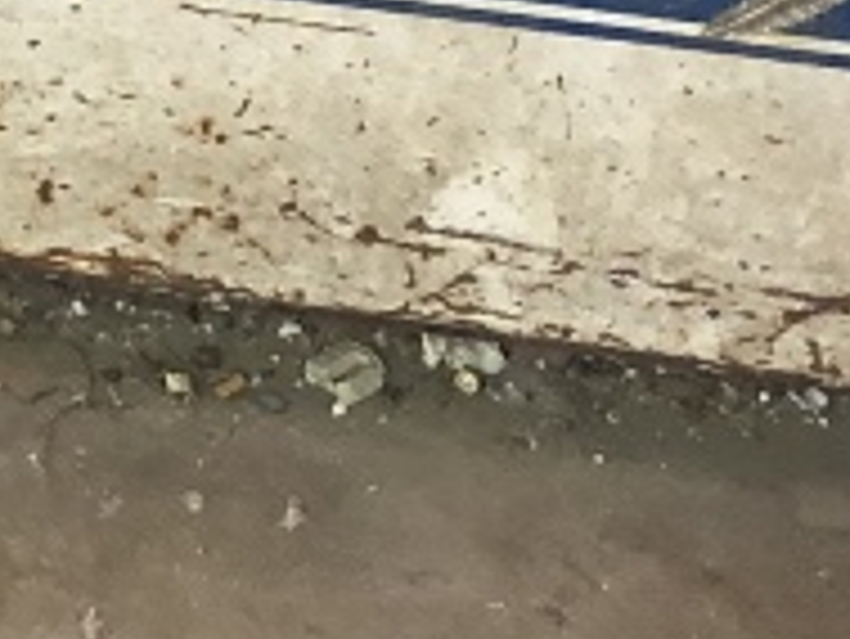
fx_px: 3636
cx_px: -562
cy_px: -248
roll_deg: +3.3
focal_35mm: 148
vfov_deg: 9.8
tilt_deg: -44.7
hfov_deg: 12.4
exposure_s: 1/15
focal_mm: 3.99
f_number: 1.8
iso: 100
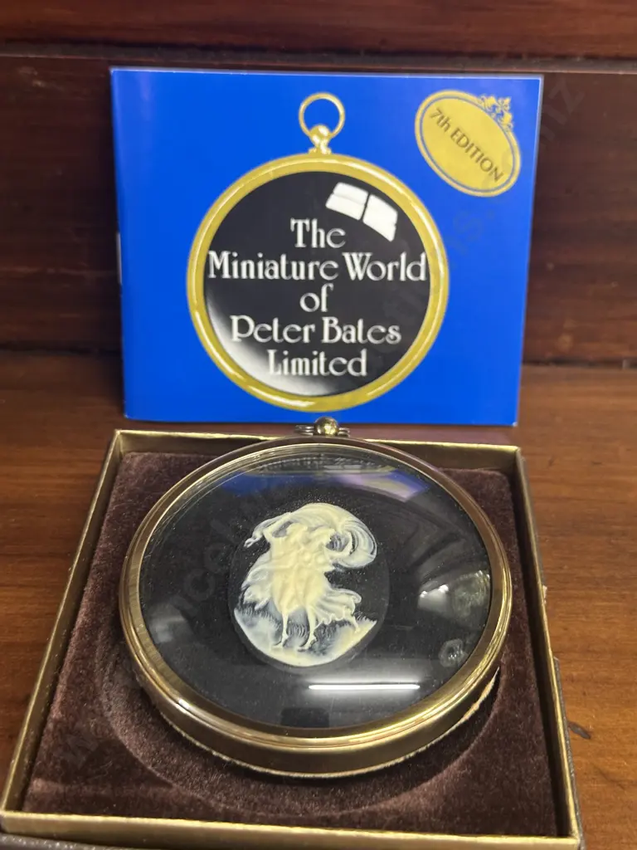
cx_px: 318
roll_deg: -0.9
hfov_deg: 30.3
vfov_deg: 39.7
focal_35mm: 48
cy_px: 425
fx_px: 1178
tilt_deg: -35.6
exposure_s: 1/33
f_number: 1.78
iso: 200
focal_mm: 6.86
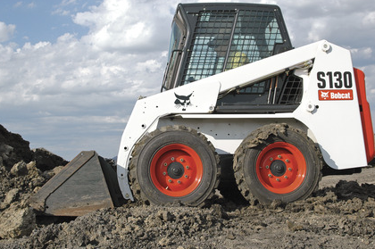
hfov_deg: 39.6
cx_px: 183
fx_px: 520
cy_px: 114
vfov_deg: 26.9
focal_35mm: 50
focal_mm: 28
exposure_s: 1/400
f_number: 11
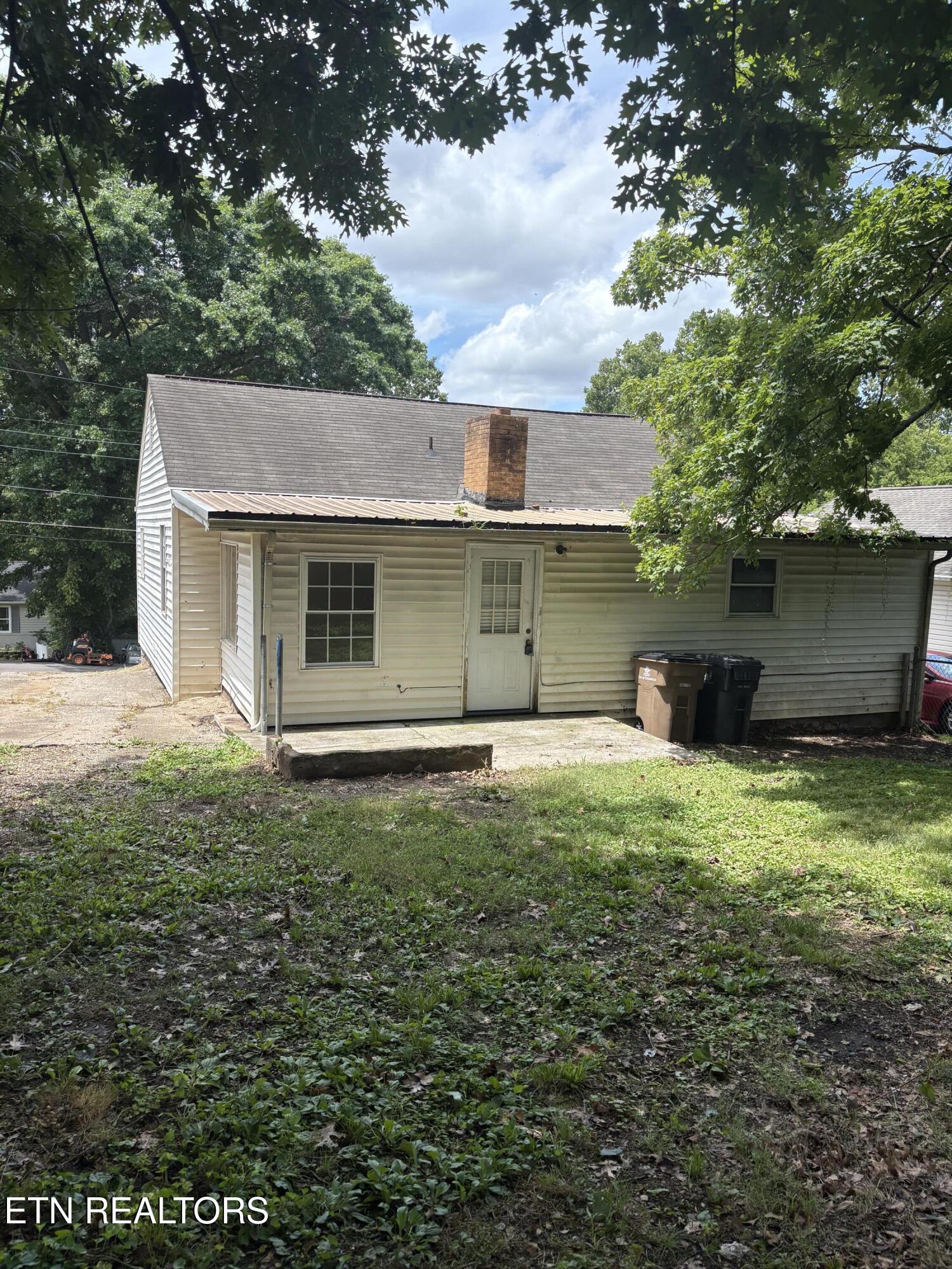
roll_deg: -1.5
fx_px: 953
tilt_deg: -6.4
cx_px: 476
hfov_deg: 53.1
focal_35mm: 26
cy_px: 634
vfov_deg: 67.3
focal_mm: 5.96
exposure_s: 1/1587
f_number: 1.6
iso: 64
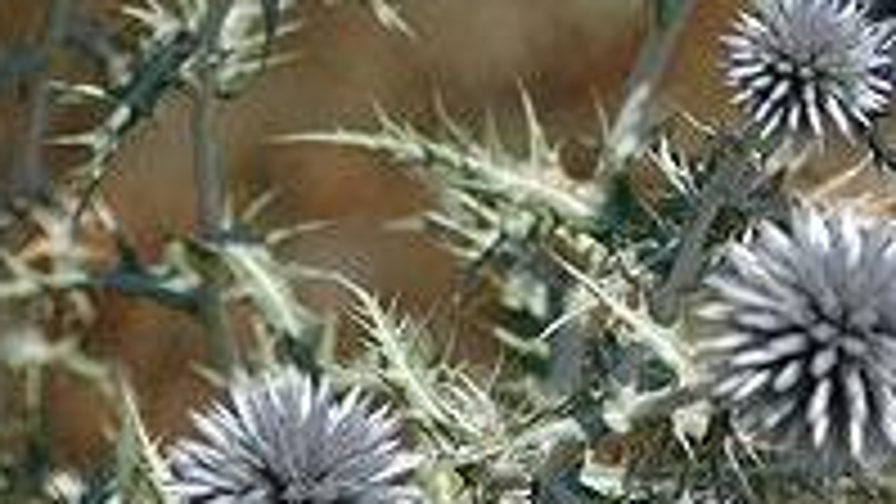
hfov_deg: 4.5
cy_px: 169
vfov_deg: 2.5
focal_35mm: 478
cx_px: 991
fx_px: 11362
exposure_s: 1/800
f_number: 7.1
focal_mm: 135
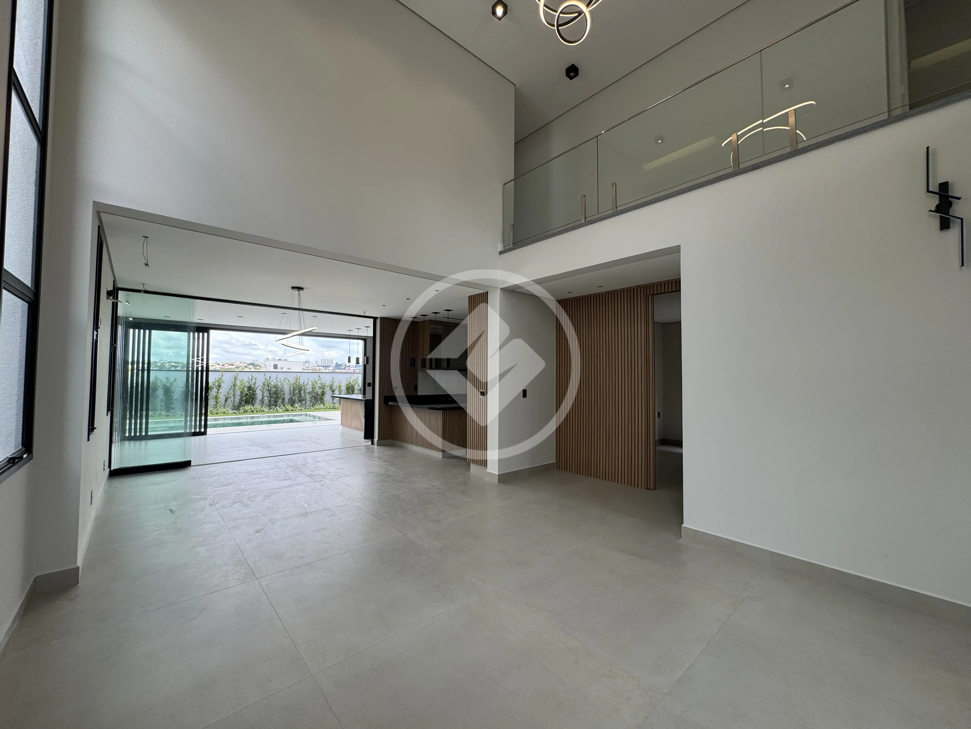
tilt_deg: +3.0
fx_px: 393
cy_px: 364
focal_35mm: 14
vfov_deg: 85.7
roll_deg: +0.0
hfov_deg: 102.1
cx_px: 486
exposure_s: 1/157
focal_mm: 2.22
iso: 40
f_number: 2.2
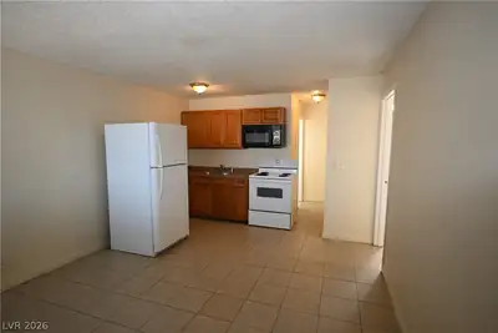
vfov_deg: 65.3
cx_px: 249
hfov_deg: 87.6
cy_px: 166
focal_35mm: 19
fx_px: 259
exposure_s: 1/60
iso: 400
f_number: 4
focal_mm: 12.5
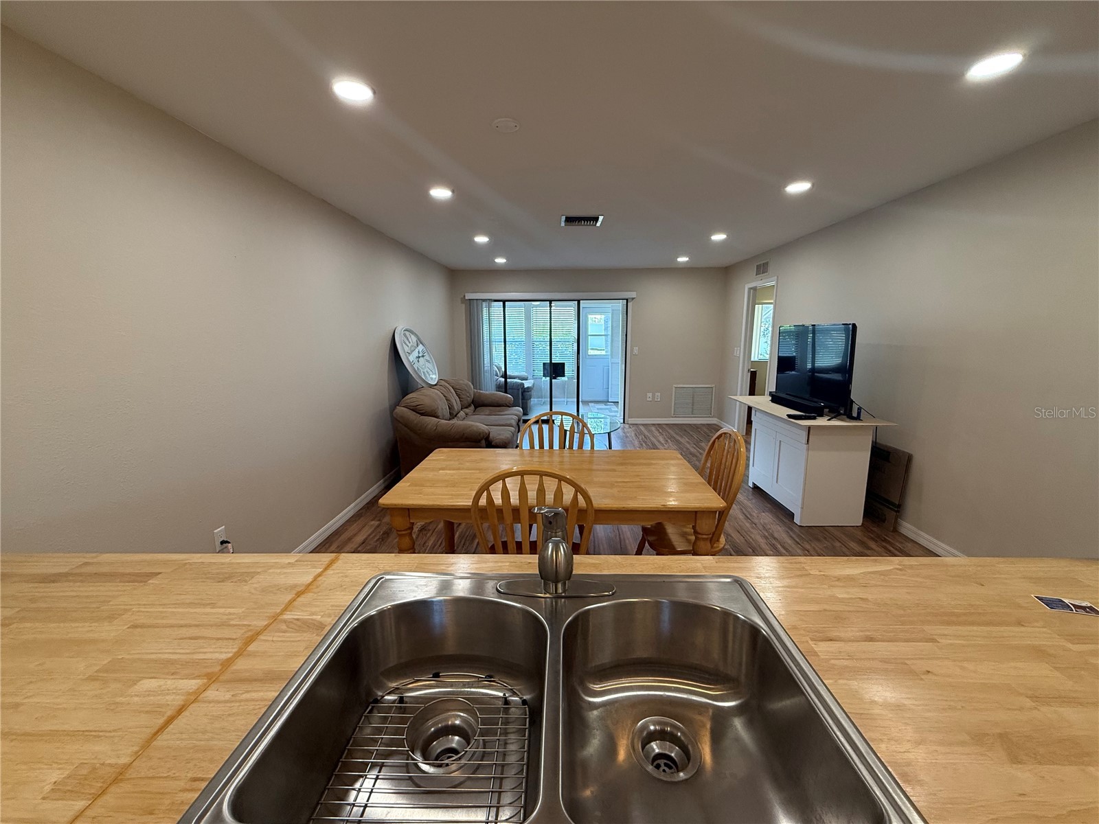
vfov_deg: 85.7
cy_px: 412
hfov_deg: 102.1
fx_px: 444
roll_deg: +0.2
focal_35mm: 14
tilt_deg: -9.8
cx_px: 550
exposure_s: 1/120
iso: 160
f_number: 2.2
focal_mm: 2.22
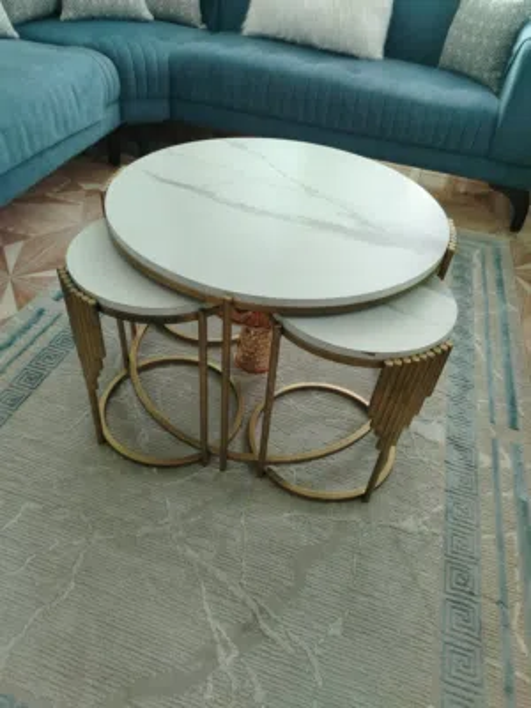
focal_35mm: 24
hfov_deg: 56.8
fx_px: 491
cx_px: 266
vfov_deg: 71.6
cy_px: 354
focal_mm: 5.25
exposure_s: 1/33.3
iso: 350
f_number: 1.75
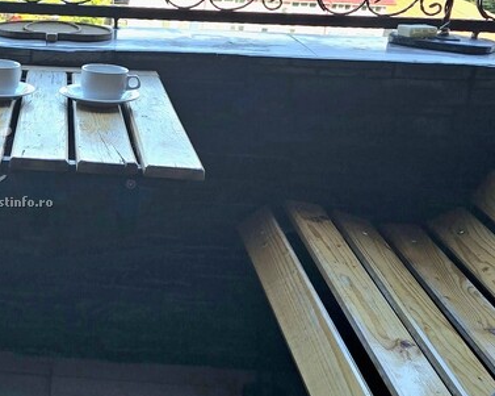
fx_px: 893
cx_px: 13
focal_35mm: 61
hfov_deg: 29.2
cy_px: 184
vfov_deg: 25.0
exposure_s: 1/455
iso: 12
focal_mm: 6.3
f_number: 1.7
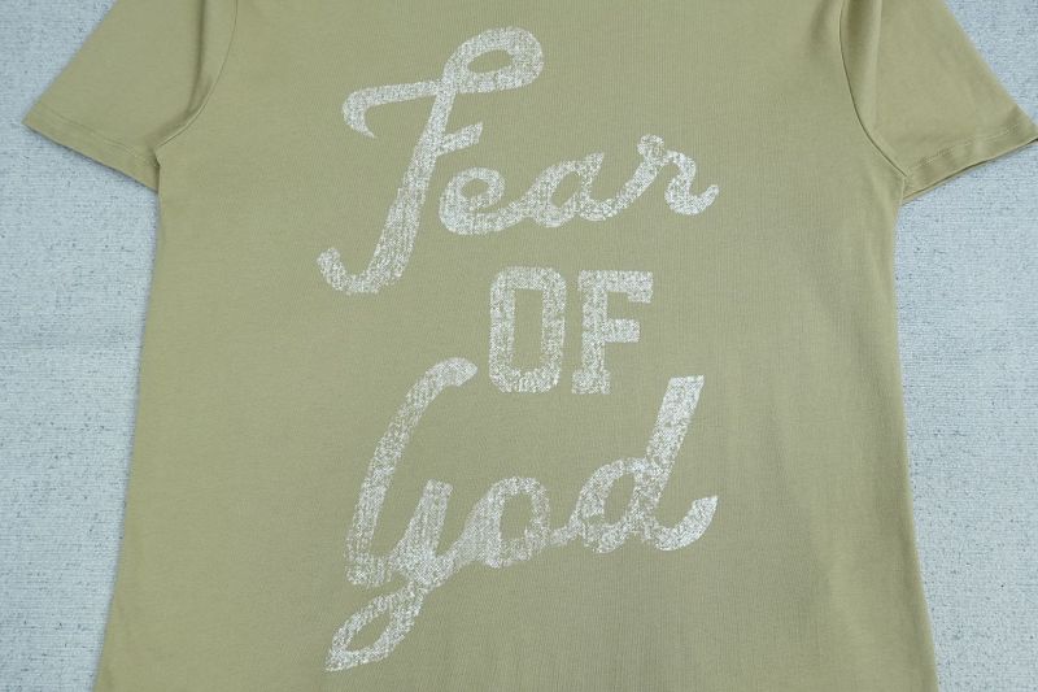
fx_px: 951
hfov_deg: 57.2
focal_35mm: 33
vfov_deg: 40.0
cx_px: 519
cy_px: 346
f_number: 8
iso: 1000
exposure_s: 1/160
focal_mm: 22
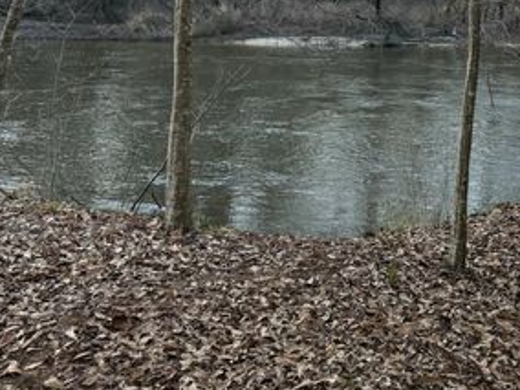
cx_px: 412
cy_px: -7
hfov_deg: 34.5
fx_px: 811
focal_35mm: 54
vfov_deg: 25.6
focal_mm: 6.76
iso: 100
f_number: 1.78
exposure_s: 1/453
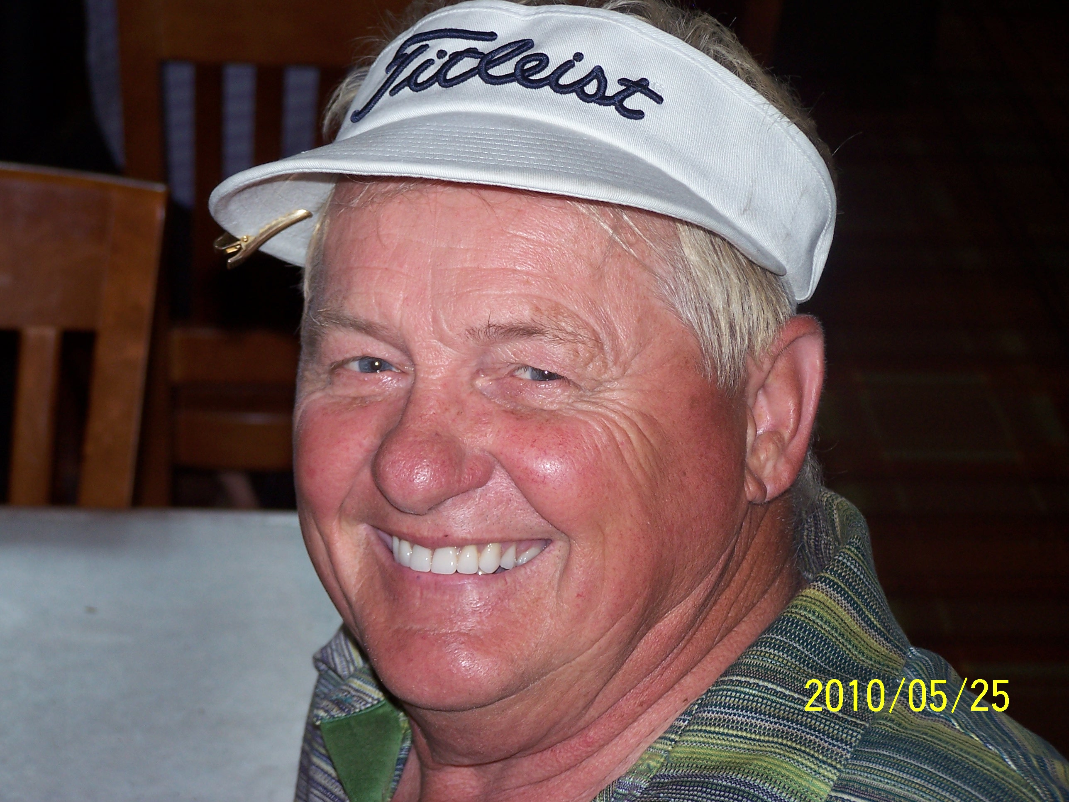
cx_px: 534
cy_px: 401
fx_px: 3953
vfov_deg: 11.6
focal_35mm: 128
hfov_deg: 15.4
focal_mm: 21.2
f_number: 3.2
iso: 80
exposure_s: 1/90
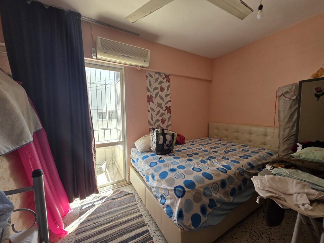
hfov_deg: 106.2
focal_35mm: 13
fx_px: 122
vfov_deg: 89.9
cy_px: 122
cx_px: 162
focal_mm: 2.2
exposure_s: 1/359
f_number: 1.9
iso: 200
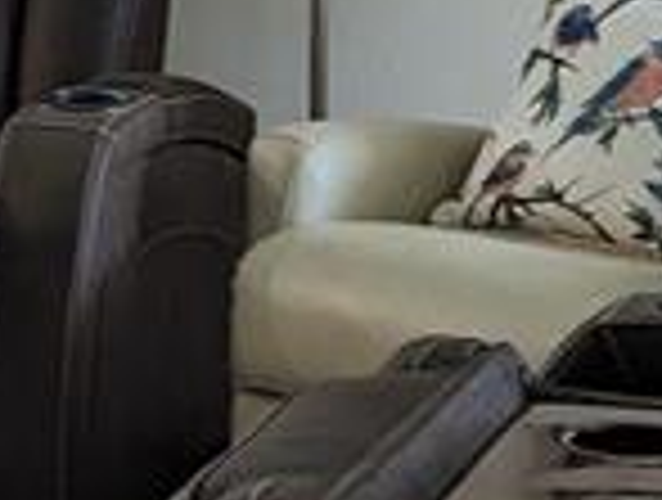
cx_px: -617
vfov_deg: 9.0
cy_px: 108
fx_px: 3182
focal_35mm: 166
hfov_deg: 10.9
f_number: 1.85
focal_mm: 6.81
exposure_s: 1/60
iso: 210
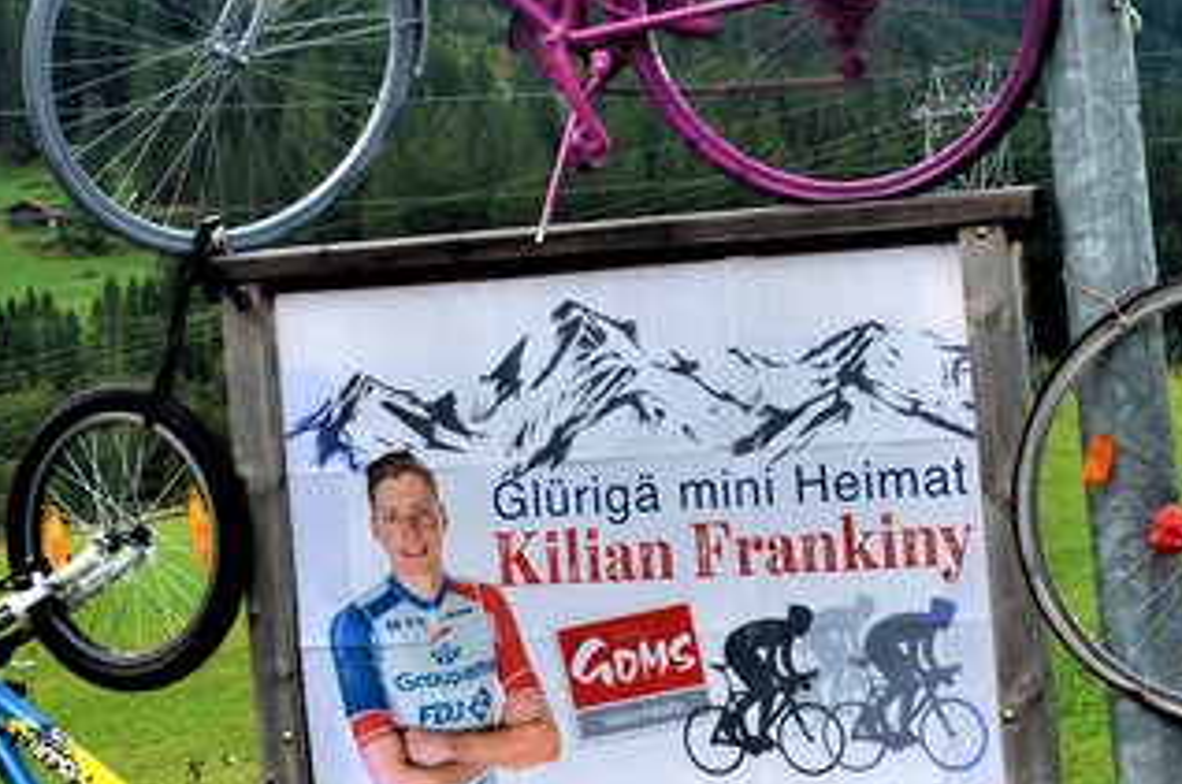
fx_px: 2721
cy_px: 290
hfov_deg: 24.3
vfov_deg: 16.4
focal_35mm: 83
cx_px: 844
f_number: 8
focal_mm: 22
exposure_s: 1/80
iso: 320
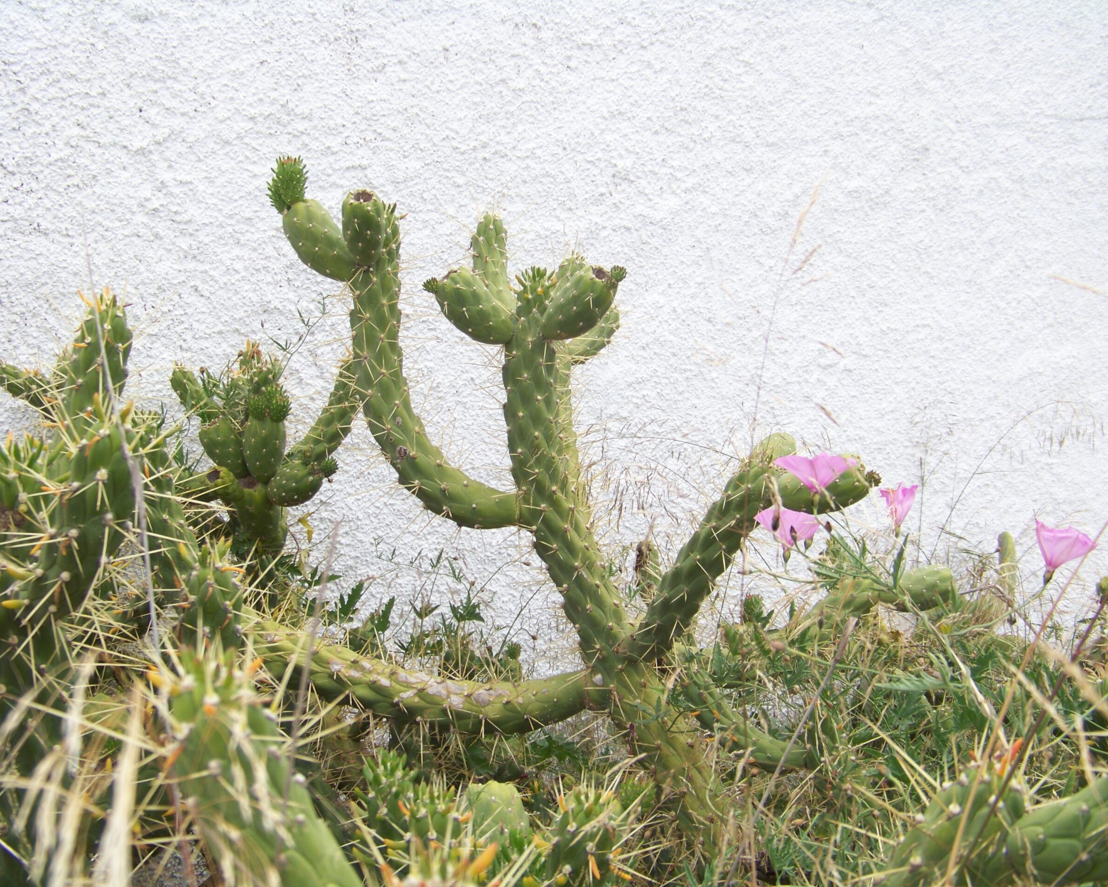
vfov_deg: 33.4
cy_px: 445
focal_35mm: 45
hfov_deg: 41.2
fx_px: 1476
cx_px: 539
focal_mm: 6.75
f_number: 2.8
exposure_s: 1/800
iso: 66
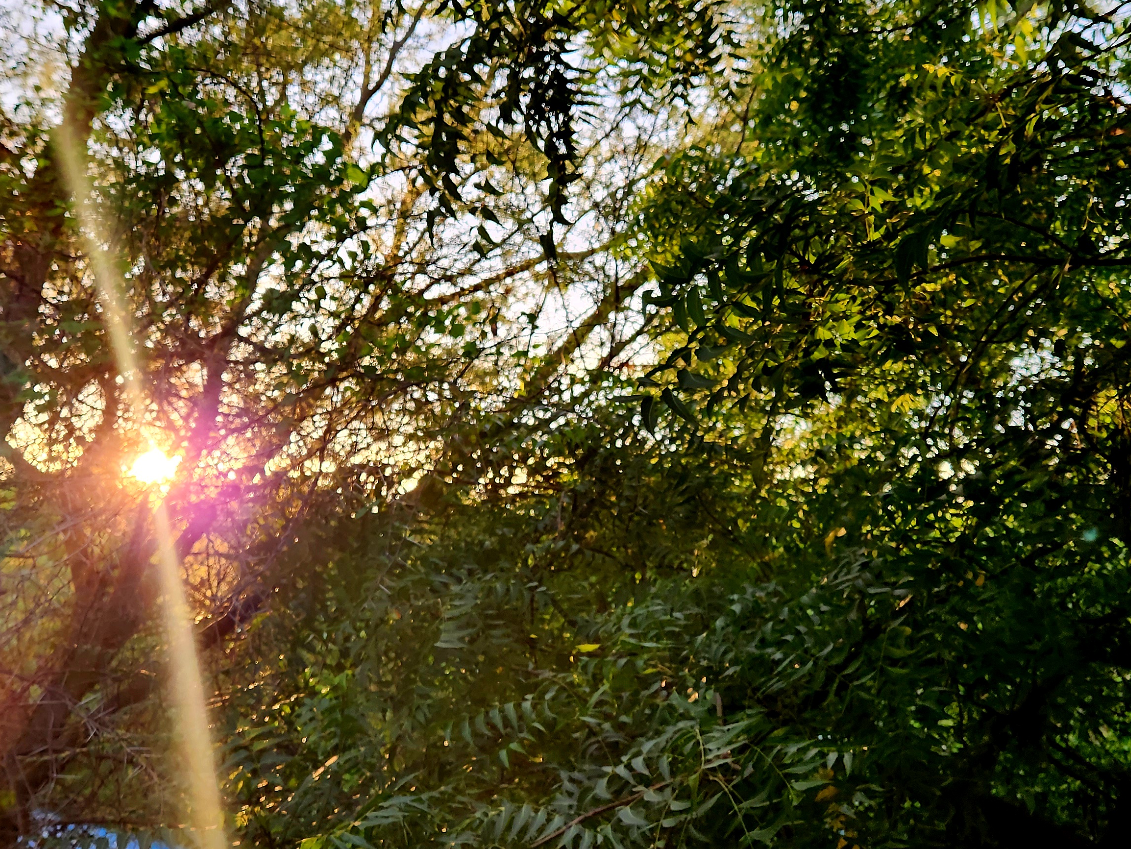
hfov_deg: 46.7
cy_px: 514
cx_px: 622
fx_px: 1307
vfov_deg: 35.8
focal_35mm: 40
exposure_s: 1/182
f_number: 1.8
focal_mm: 5.4
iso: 100
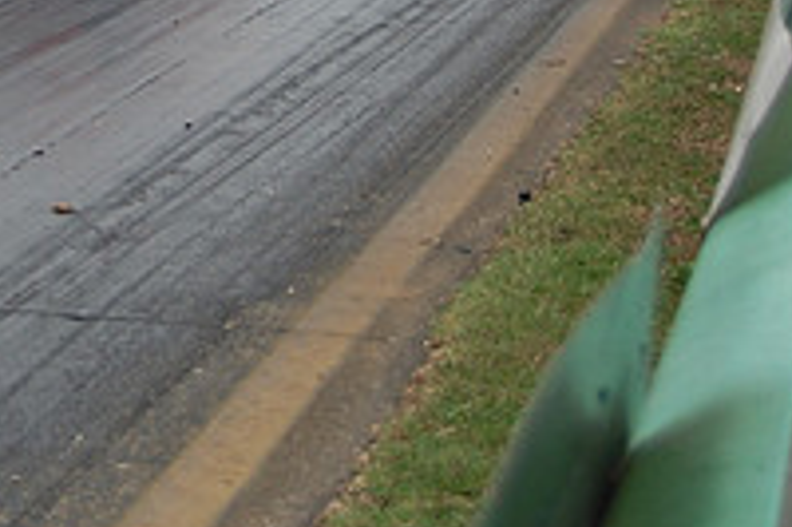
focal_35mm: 174
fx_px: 3825
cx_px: -249
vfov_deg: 7.8
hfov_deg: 11.5
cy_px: -206
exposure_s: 1/1000
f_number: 5
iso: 320
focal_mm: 40
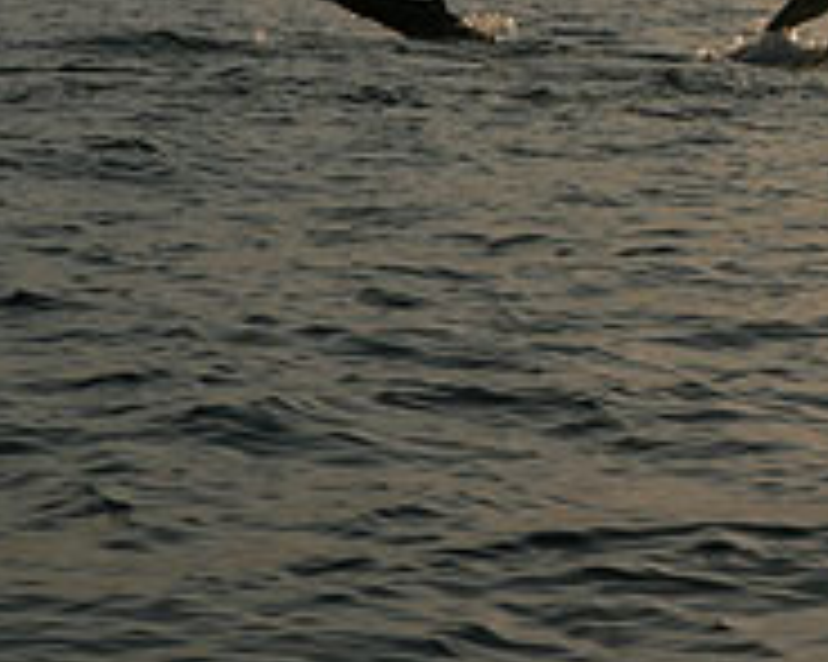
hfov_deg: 8.7
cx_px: 824
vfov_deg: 6.9
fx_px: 5437
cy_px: 68
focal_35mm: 222
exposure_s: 1/1000
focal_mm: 15.5
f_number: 6.3
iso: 80
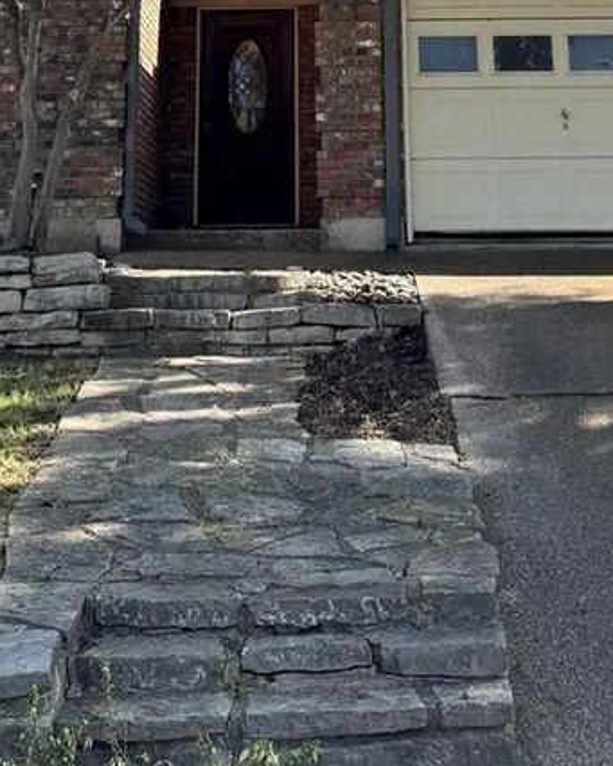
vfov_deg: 22.4
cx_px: 315
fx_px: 1700
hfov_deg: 20.4
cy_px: -262
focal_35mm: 75
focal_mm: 6.76
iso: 80
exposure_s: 1/1456
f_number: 1.78
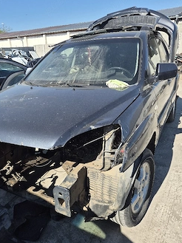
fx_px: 197
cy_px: 120
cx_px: 76
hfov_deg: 49.5
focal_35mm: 28
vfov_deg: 63.5
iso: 25
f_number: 1.8
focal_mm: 5.4
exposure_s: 1/1250
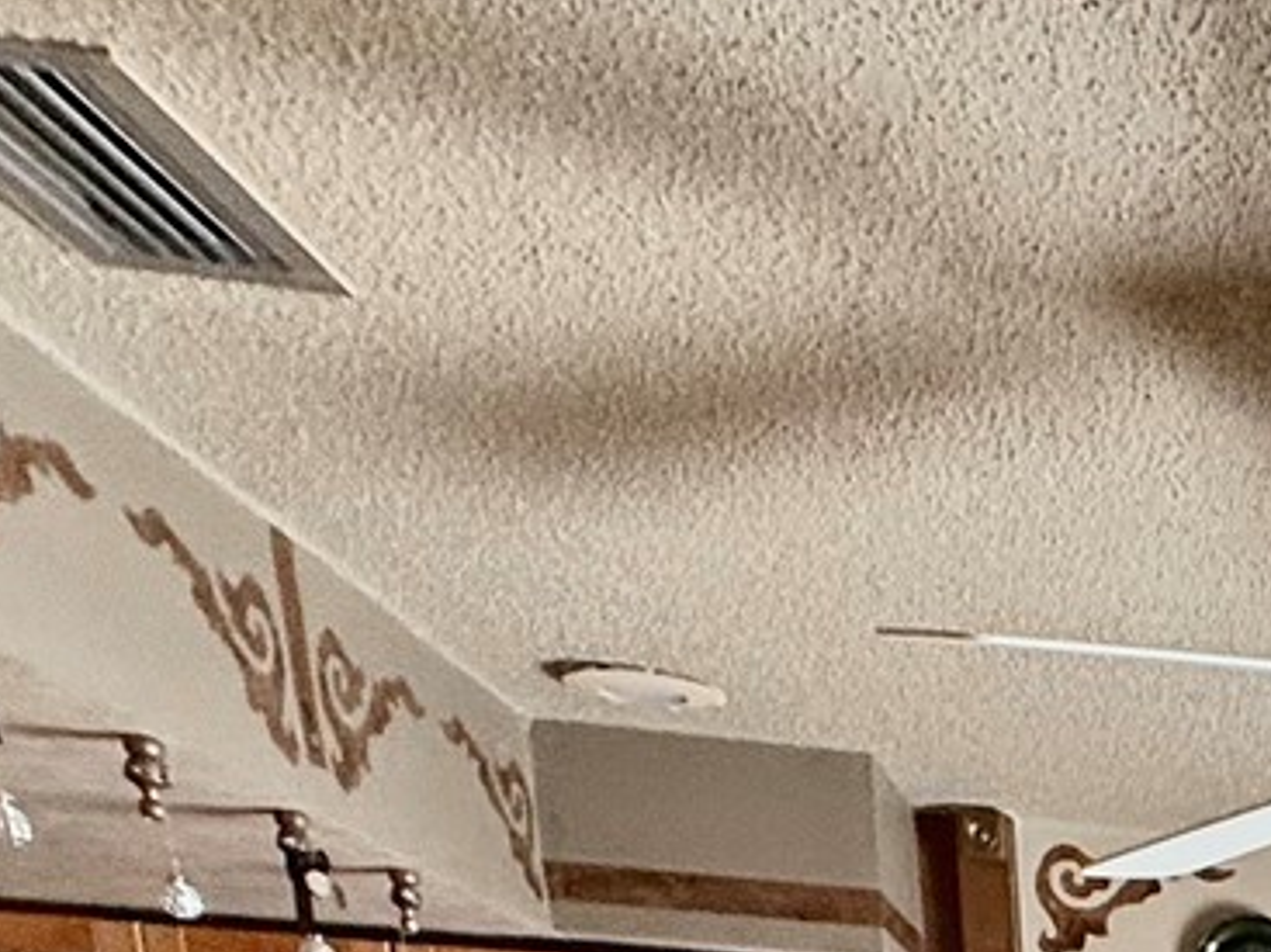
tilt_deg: -13.1
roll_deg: -2.2
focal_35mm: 61
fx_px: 2239
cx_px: 1967
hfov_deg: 24.0
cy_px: 2004
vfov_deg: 16.7
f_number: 2.2
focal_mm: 2.22
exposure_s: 1/99
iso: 160
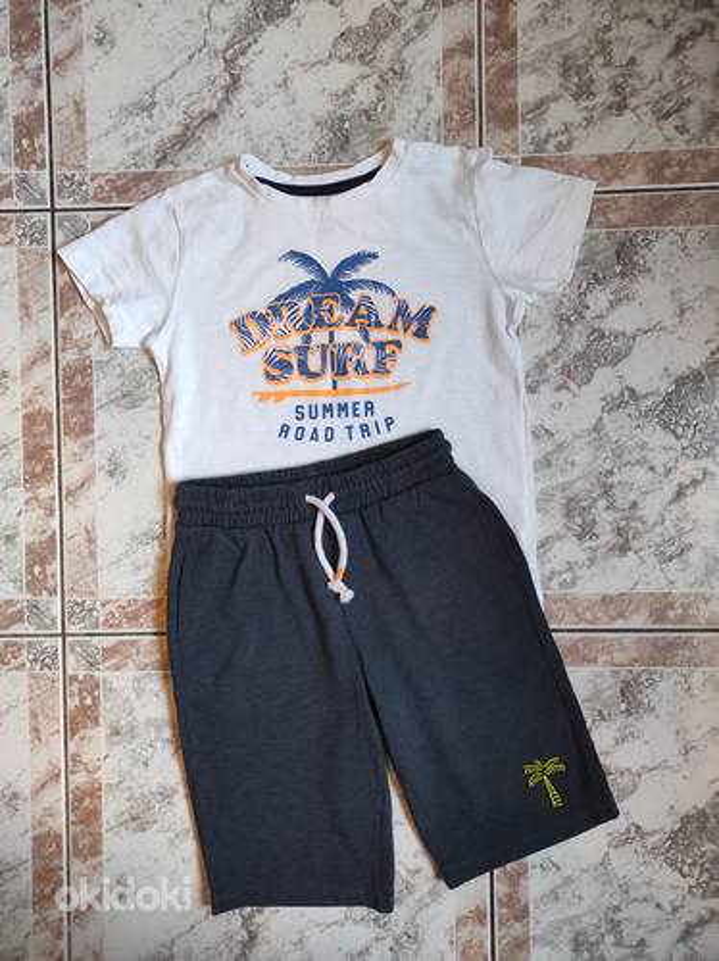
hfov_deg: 54.8
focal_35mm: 25
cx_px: 360
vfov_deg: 69.4
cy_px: 480
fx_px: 694
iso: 1534
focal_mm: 5.43
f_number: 1.89
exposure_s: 1/33
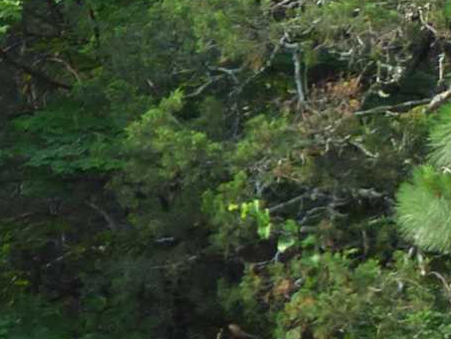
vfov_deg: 6.7
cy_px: 532
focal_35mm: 217
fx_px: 2828
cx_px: 780
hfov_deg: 8.8
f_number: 3.3
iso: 100
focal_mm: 5.53
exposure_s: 1/100
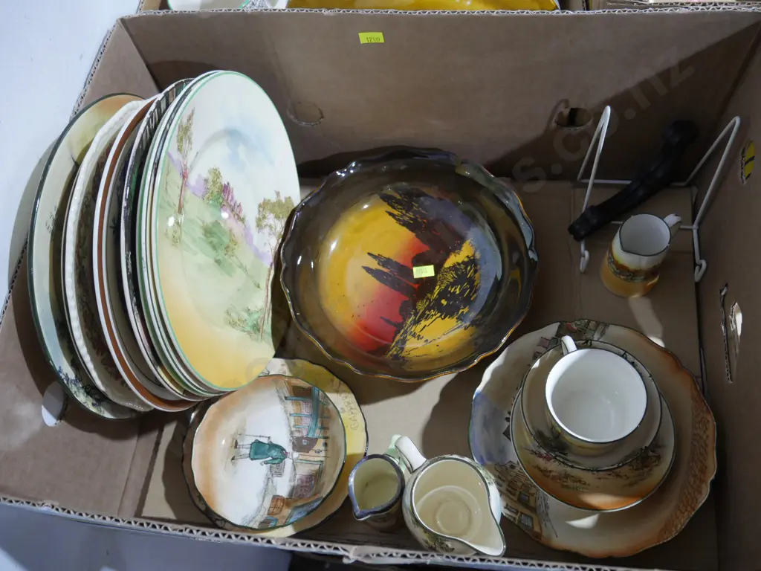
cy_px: 286
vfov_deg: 46.8
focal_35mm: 30
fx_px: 660
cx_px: 380
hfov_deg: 60.0
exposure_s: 1/60
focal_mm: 15
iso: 2000
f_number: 3.6
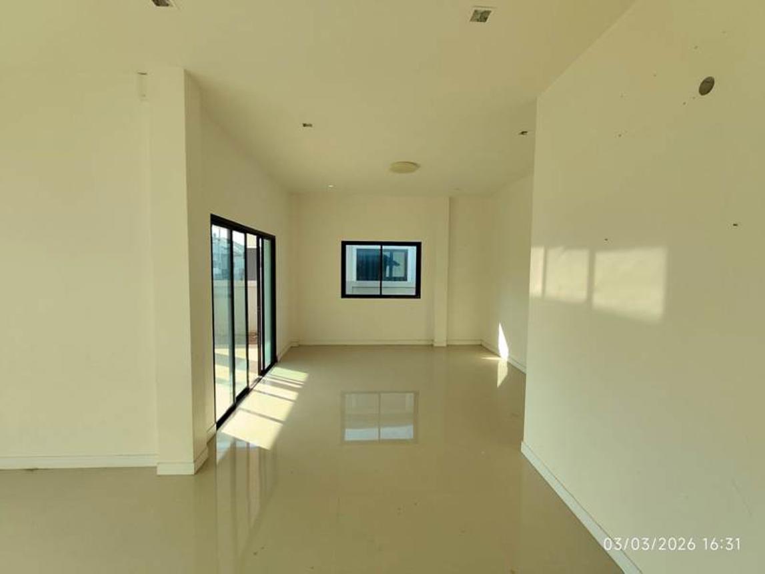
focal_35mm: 16
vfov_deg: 78.1
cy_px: 287
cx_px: 382
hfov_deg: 94.5
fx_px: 354
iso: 50
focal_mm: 1.67
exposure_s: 1/449
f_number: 2.2
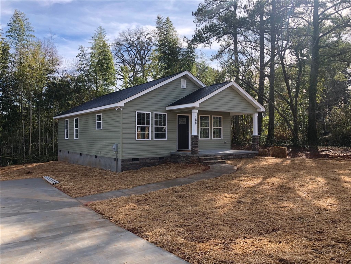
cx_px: 176
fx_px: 294
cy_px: 132
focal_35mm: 29
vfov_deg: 48.2
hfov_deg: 61.7
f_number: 1.8
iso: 20
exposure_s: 1/917
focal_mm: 3.99
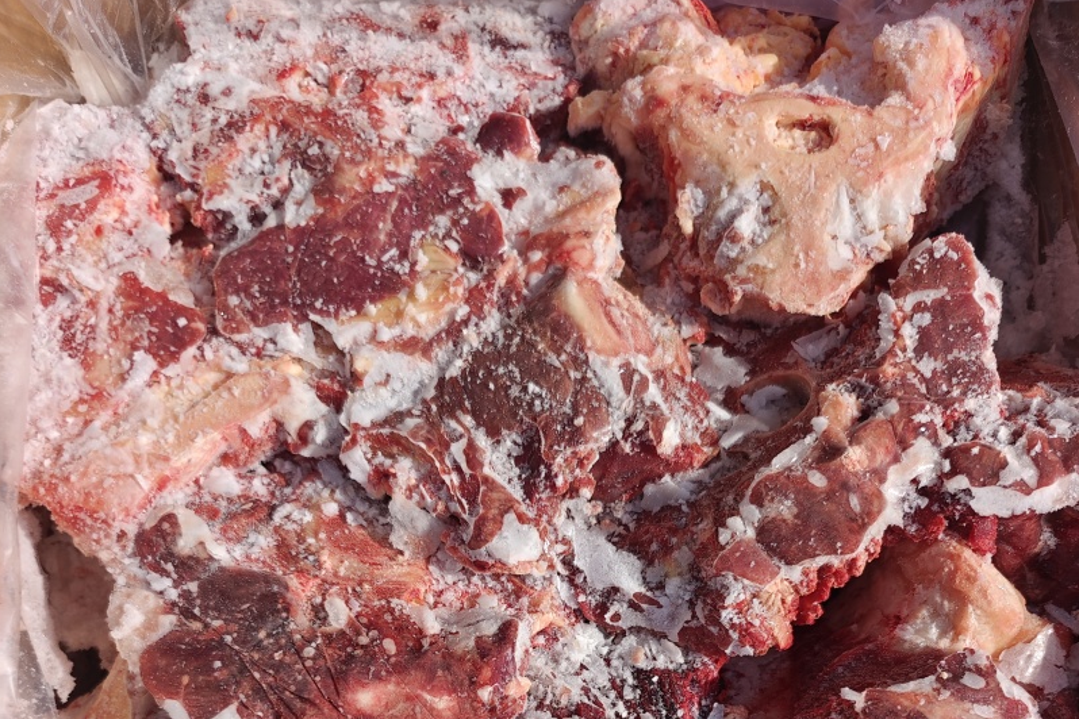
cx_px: 540
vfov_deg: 37.6
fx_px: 959
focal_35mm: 32
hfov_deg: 58.7
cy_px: 683
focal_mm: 6.51
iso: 50
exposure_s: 1/1416
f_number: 1.57
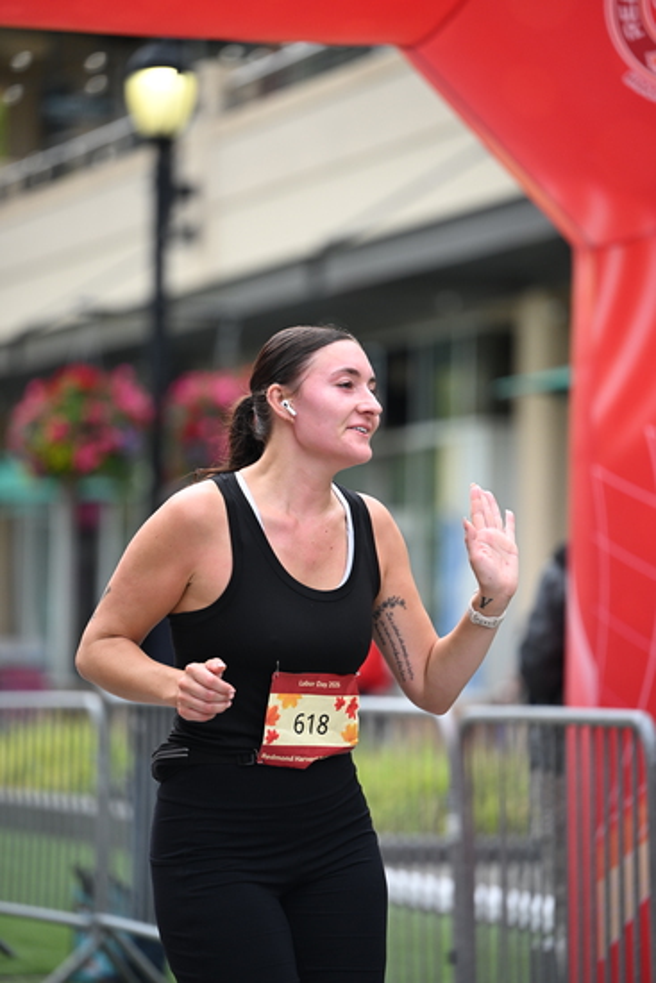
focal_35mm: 160
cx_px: 328
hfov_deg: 8.6
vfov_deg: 12.8
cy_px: 492
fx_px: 4370
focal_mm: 160
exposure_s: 1/2000
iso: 640
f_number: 2.8
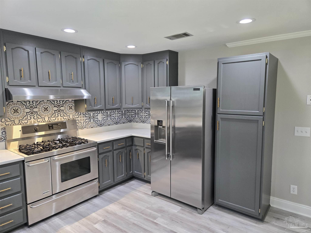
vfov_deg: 58.9
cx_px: 156
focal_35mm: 23
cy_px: 116
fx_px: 207
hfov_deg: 73.9
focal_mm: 5.4
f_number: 1.8
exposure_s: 1/120
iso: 320
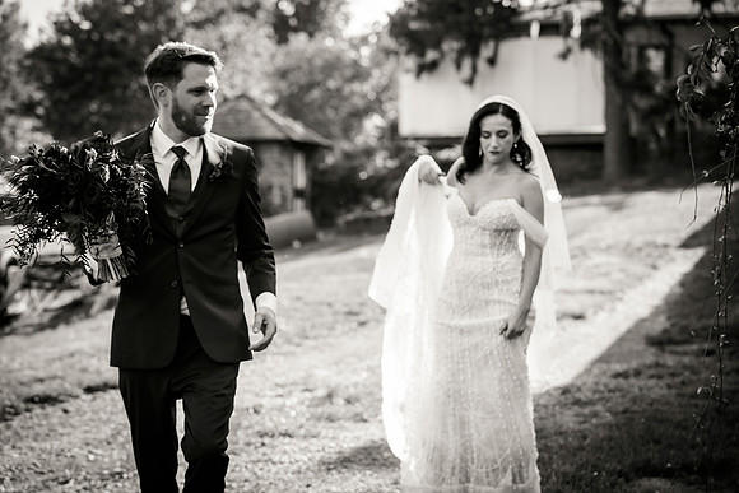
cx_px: 370
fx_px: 1437
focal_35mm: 70
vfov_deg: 19.5
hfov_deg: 28.8
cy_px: 246
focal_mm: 70
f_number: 3.5
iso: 800
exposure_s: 1/4000
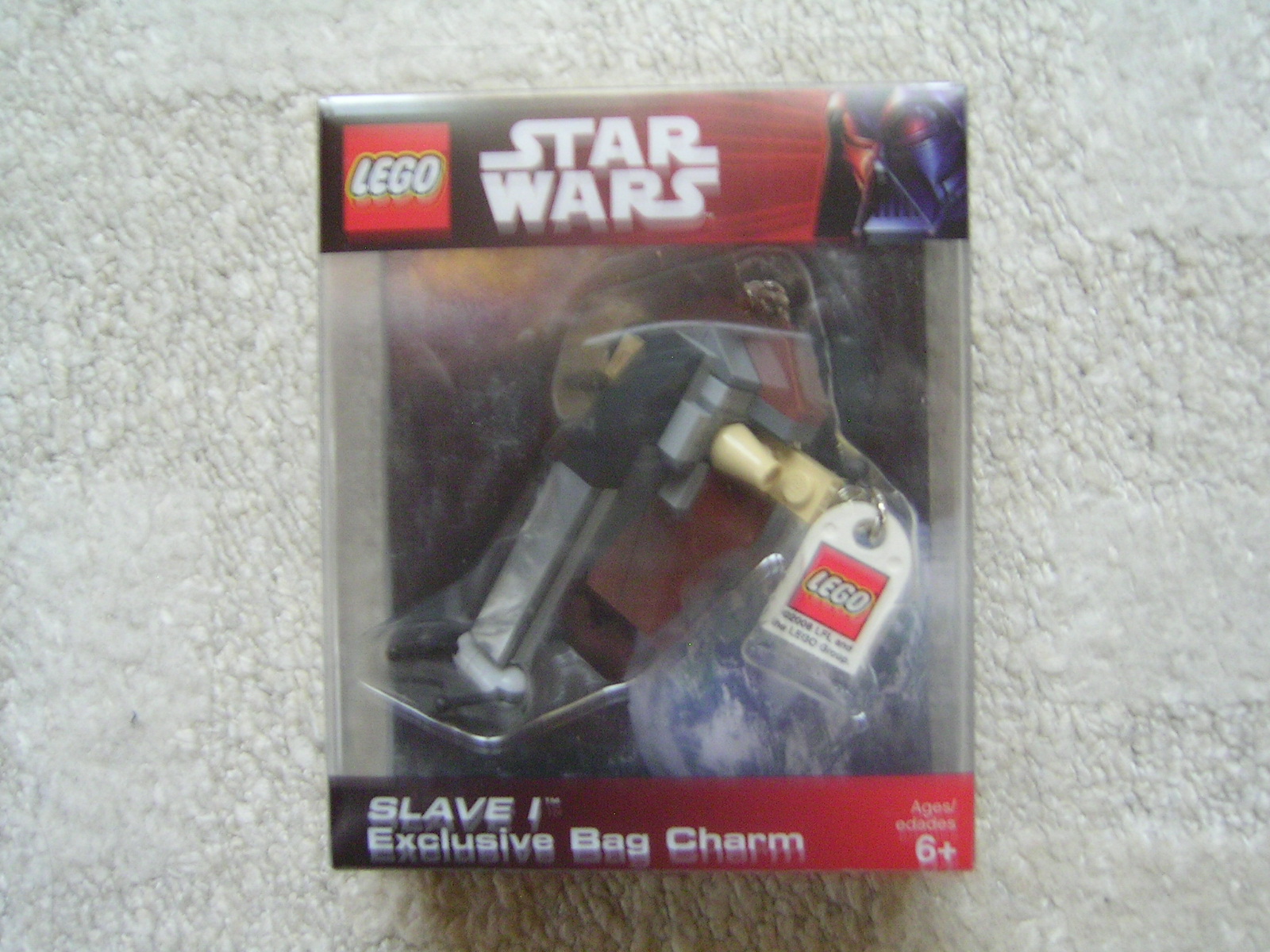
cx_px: 635
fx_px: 1321
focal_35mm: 36
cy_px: 476
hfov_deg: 51.4
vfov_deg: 39.7
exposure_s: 1/2.4
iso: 145
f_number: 2.8
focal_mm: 5.6
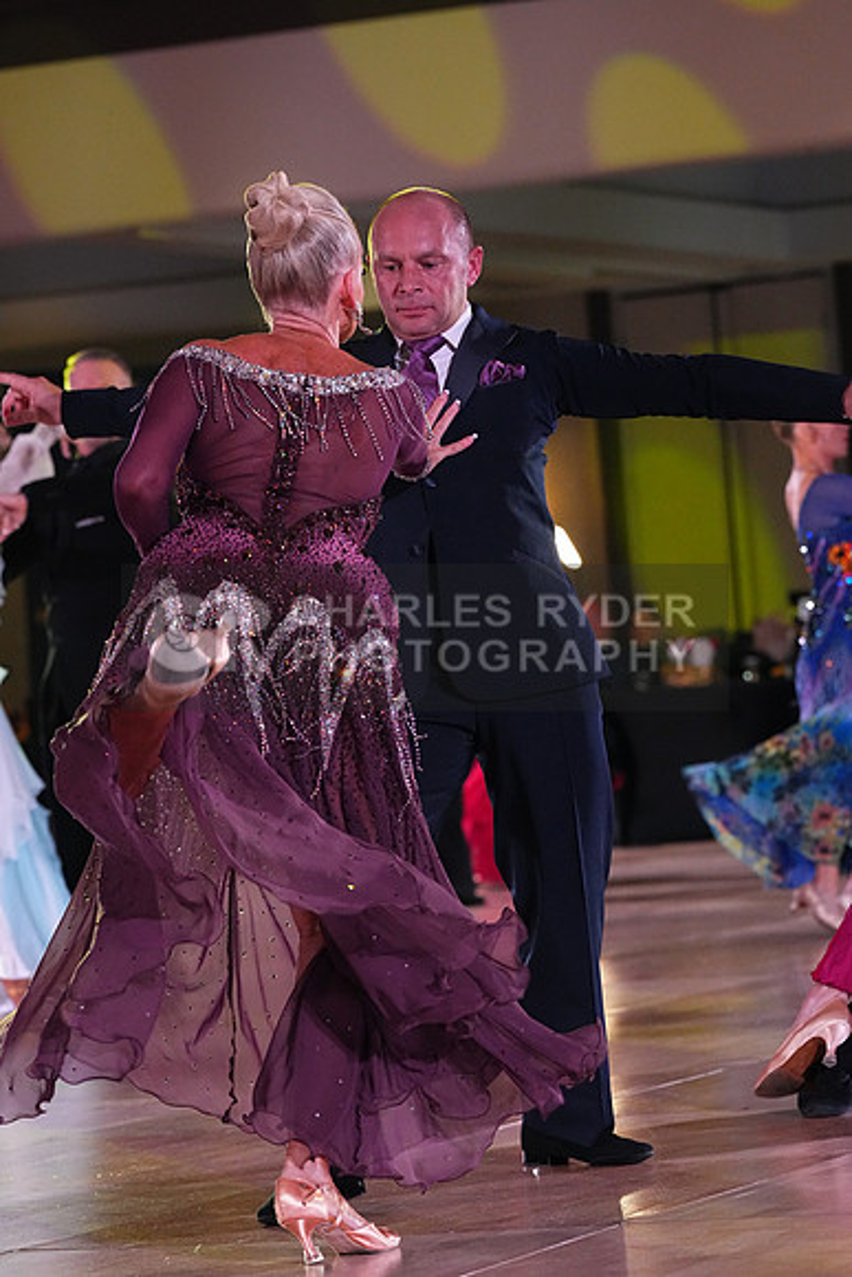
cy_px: 638
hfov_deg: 9.1
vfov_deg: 13.6
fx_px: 5357
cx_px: 426
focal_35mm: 151
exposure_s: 1/400
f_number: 5.6
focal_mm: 151
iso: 8000
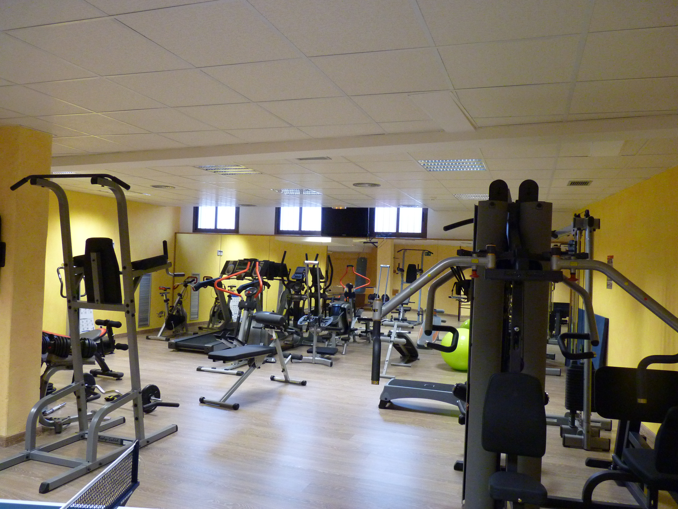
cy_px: 254
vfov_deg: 51.4
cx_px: 339
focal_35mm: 27
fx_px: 529
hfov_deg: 65.3
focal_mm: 4.8
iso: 400
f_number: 2.8
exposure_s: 1/20
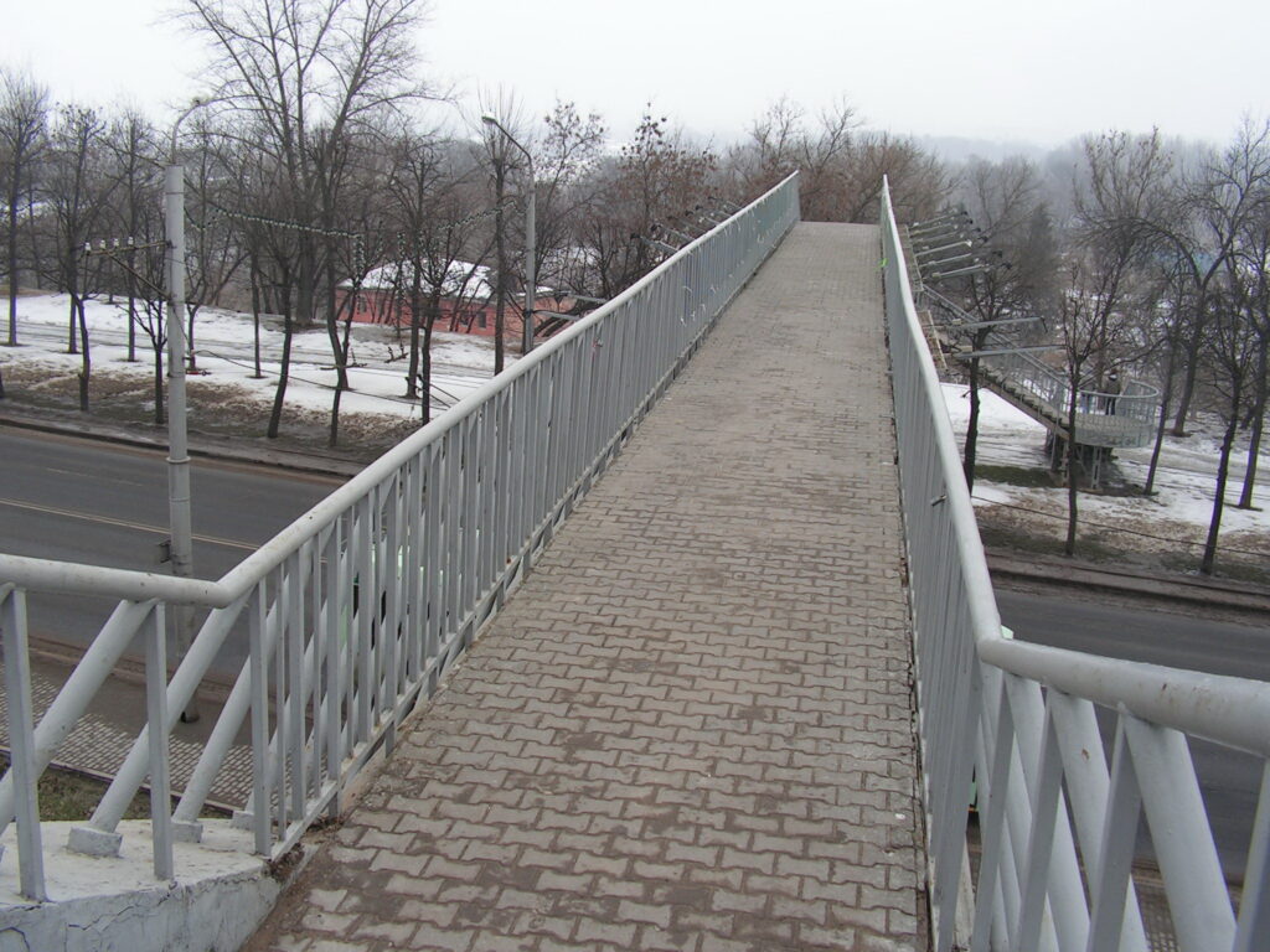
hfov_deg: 51.4
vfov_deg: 39.7
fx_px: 1321
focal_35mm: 36
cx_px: 635
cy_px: 476
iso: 64
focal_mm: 6
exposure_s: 1/200
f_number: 4.8
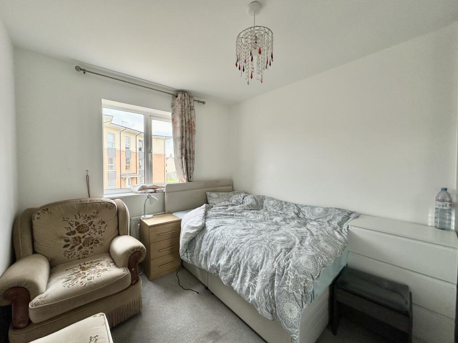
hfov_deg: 102.1
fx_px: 185
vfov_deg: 85.7
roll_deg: -0.5
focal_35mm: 14
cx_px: 229
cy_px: 172
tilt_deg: -1.1
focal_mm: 2.22
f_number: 2.2
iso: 40
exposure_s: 1/193
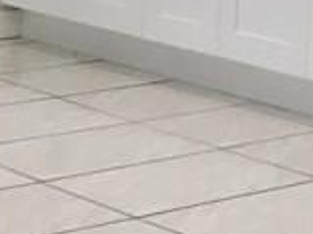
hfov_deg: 8.8
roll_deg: -1.8
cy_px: -339
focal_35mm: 182
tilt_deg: +2.1
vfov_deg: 7.6
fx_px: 1643
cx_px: 965
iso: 25
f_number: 1.8
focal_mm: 3.99
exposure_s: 1/120
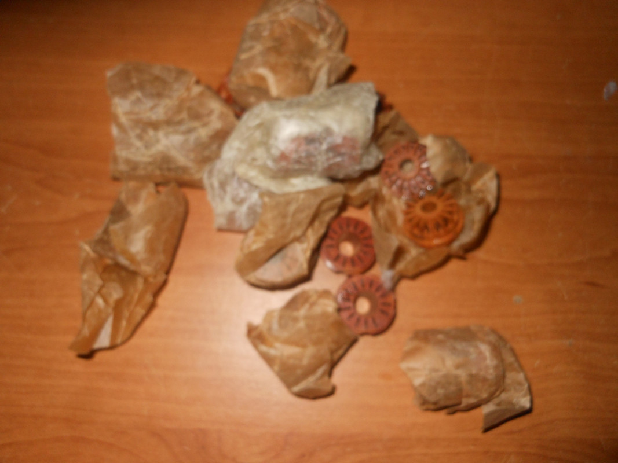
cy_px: 232
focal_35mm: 28
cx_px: 309
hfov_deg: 63.4
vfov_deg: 49.7
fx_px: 500
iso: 200
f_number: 10.4
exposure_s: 1/25
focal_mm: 5
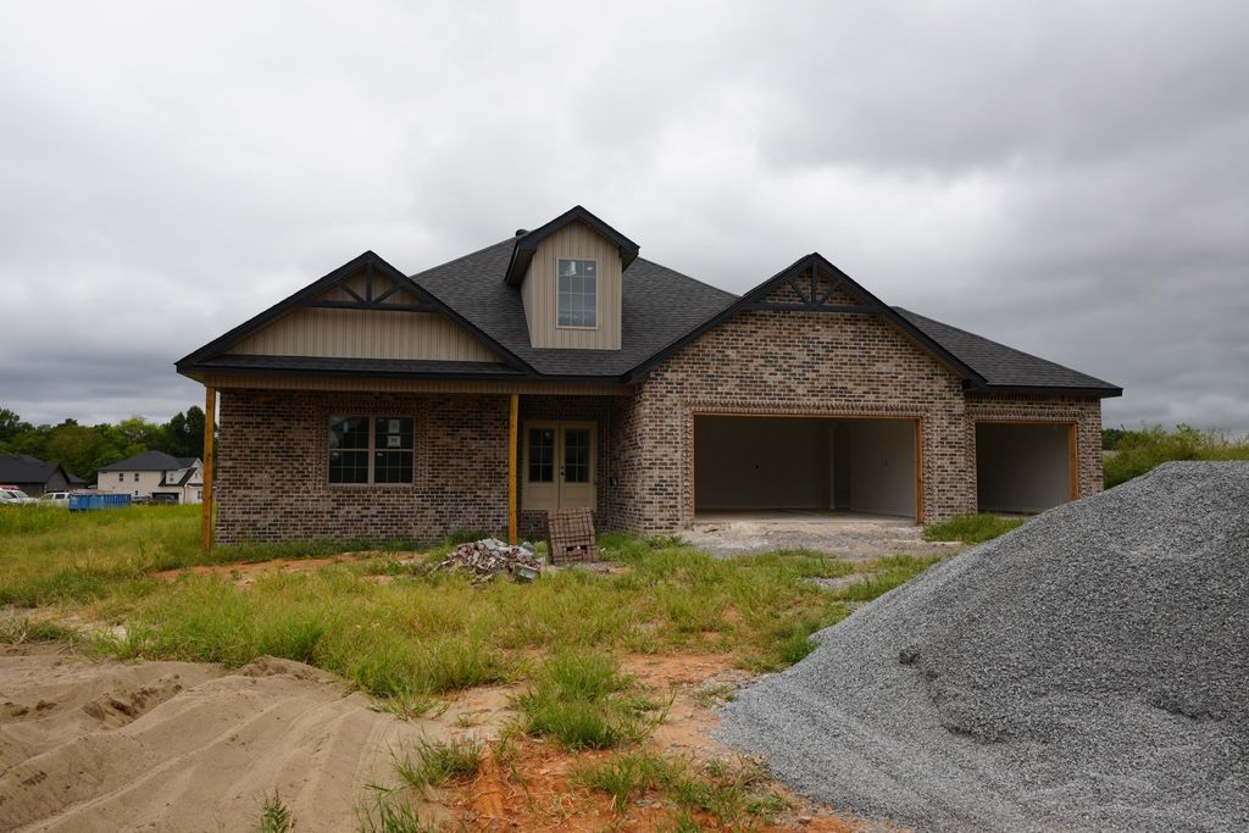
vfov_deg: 47.9
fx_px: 937
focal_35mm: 27
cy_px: 416
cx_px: 624
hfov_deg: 67.4
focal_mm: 18
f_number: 8
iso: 100
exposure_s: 1/125
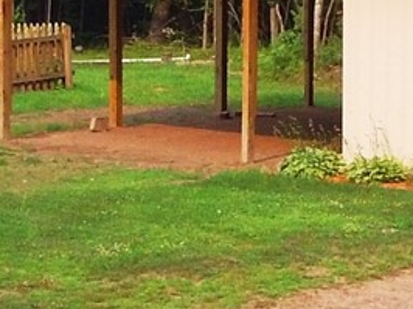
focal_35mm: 154
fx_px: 1836
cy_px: 81
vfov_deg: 9.6
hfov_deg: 12.8
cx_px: 328
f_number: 2.8
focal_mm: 3.61
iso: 100
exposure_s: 1/500
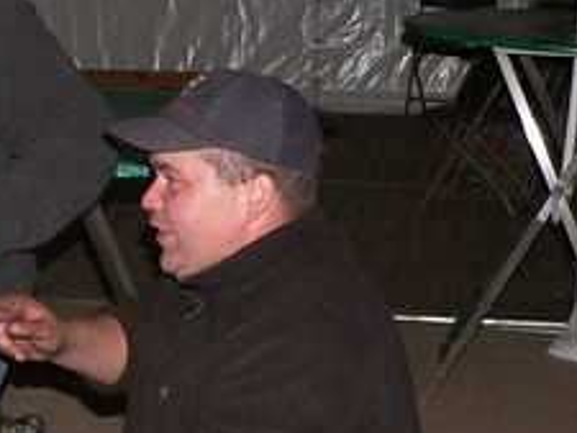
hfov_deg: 14.6
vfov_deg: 11.6
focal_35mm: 128
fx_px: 2135
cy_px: 333
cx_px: -231
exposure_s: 1/60
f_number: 2.8
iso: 200
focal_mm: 6
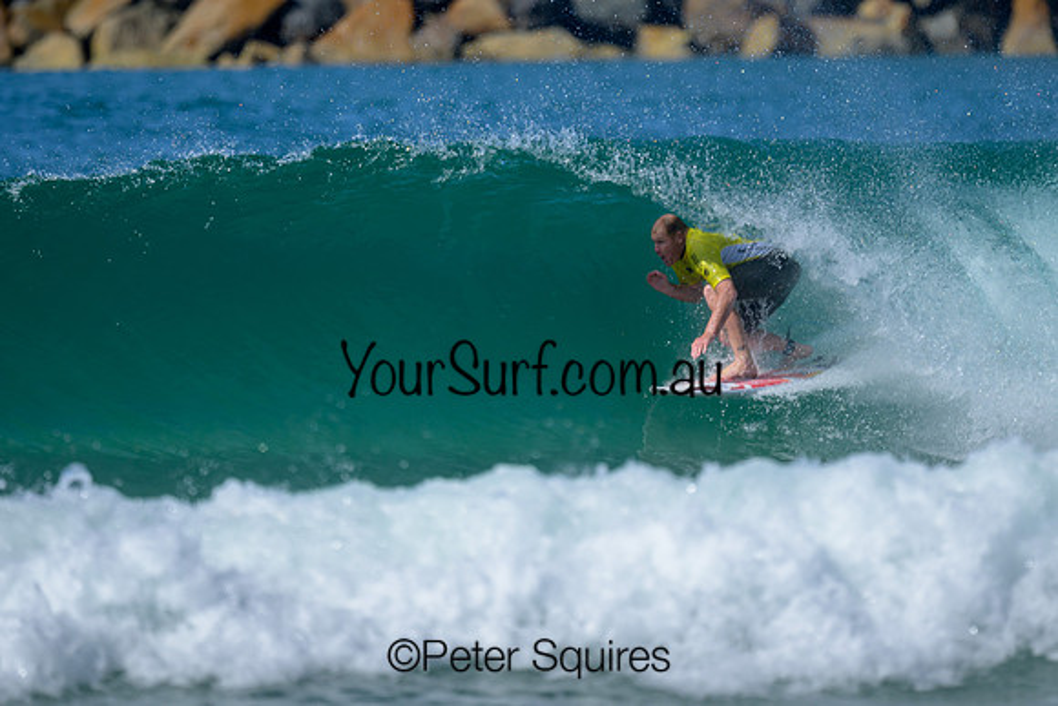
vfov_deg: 1.3
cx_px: 528
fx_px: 32329
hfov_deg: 1.9
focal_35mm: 1100
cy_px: 263
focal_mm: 800
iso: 280
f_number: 6.3
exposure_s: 1/2000
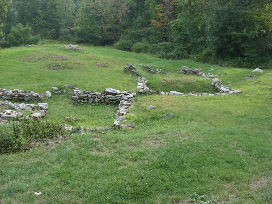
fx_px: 299
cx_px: 136
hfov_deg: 49.0
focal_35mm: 38
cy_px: 102
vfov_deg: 37.7
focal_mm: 6.3
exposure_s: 1/176
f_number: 2.8
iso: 50
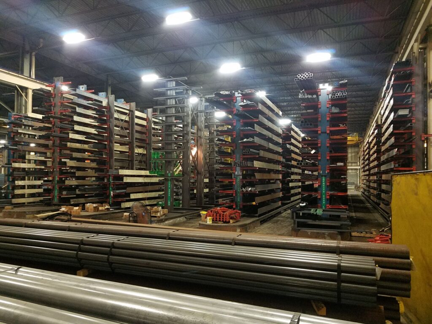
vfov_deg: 53.1
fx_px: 324
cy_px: 162
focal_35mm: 26
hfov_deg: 67.3
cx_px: 216
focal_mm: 4.2
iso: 320
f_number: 1.7
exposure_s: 1/10
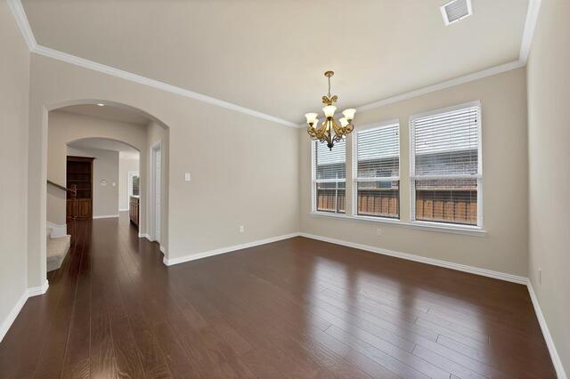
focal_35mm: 12
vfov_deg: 89.9
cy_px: 190
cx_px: 285
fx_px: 190
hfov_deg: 112.6
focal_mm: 12
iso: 640
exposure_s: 1/8
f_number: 9
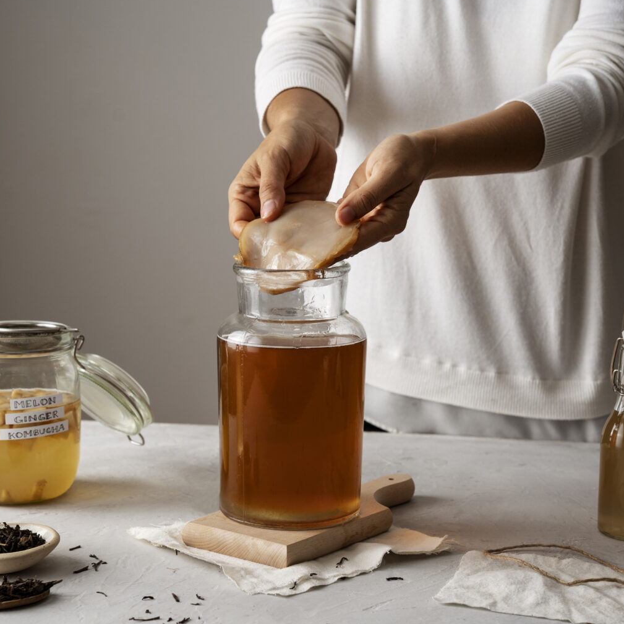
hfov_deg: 23.0
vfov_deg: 23.0
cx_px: 297
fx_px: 1535
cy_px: 308
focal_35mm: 75
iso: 320
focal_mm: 58.2
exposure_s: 1/30
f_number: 6.3
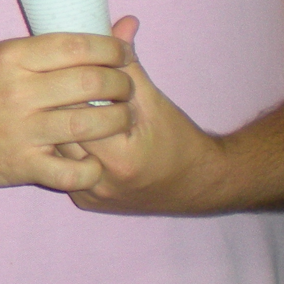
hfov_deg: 8.4
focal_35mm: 191
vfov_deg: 9.0
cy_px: -122
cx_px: -395
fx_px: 1773
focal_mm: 6.3
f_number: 3.1
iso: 137
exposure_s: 1/60
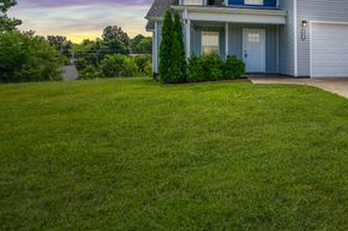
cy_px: 61
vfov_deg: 44.9
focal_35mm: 28
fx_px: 270
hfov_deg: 58.3
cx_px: 298
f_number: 4.5
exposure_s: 1/4000
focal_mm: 16
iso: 500
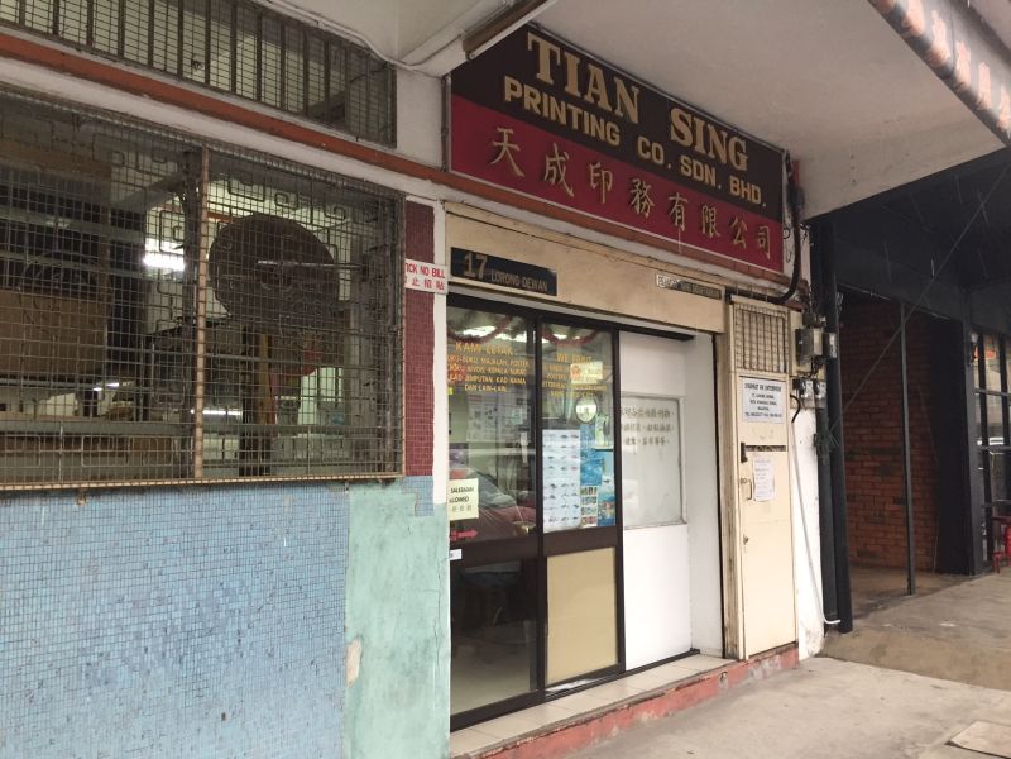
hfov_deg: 61.7
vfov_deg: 48.2
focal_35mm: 29
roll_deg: -0.2
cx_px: 506
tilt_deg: +3.4
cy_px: 380
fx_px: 847
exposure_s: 1/33
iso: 64
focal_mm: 4.15
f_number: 2.2
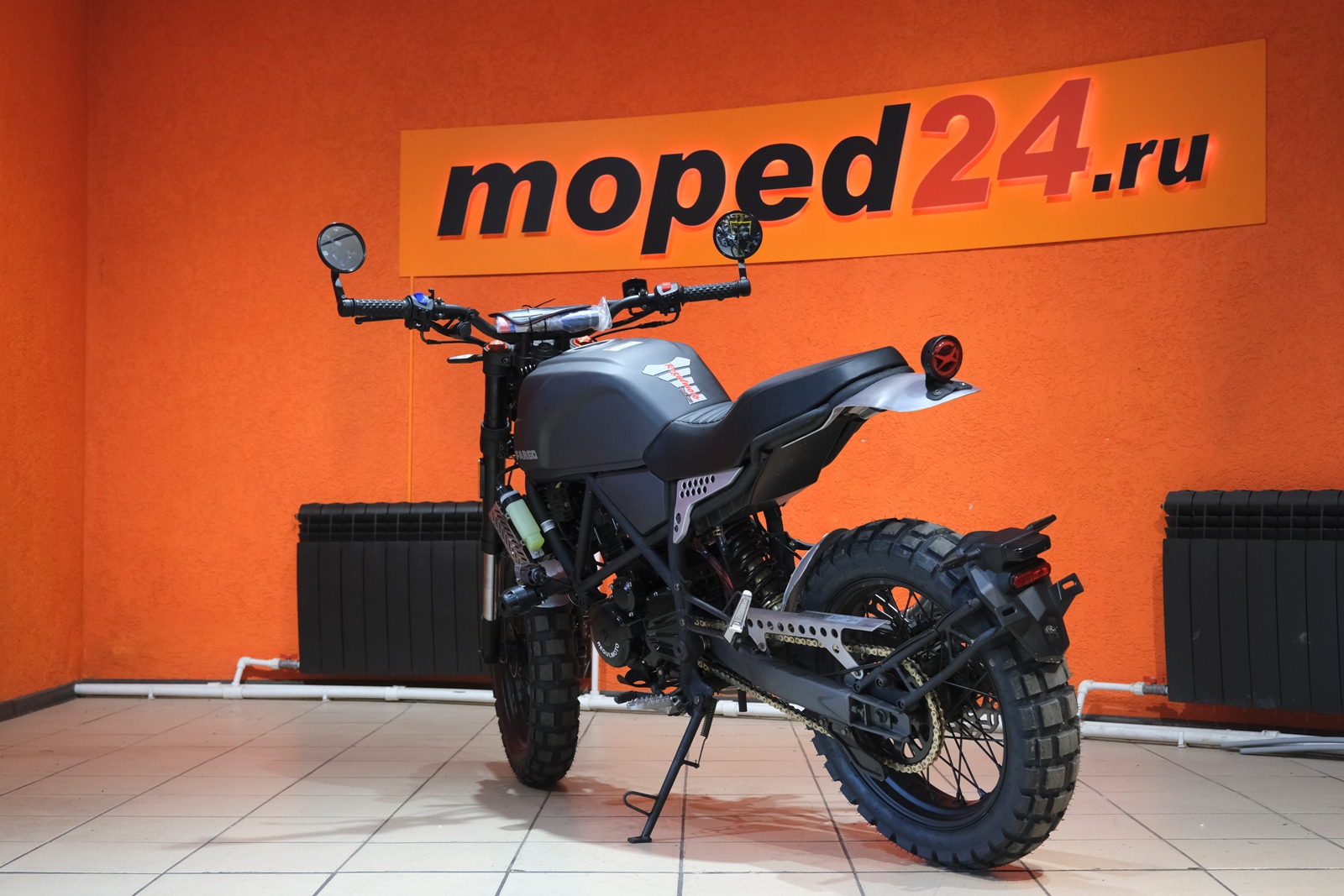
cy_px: 448
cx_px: 672
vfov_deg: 29.2
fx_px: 1717
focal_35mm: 46
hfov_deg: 42.7
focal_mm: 30.8
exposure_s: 1/100
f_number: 4
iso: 1600
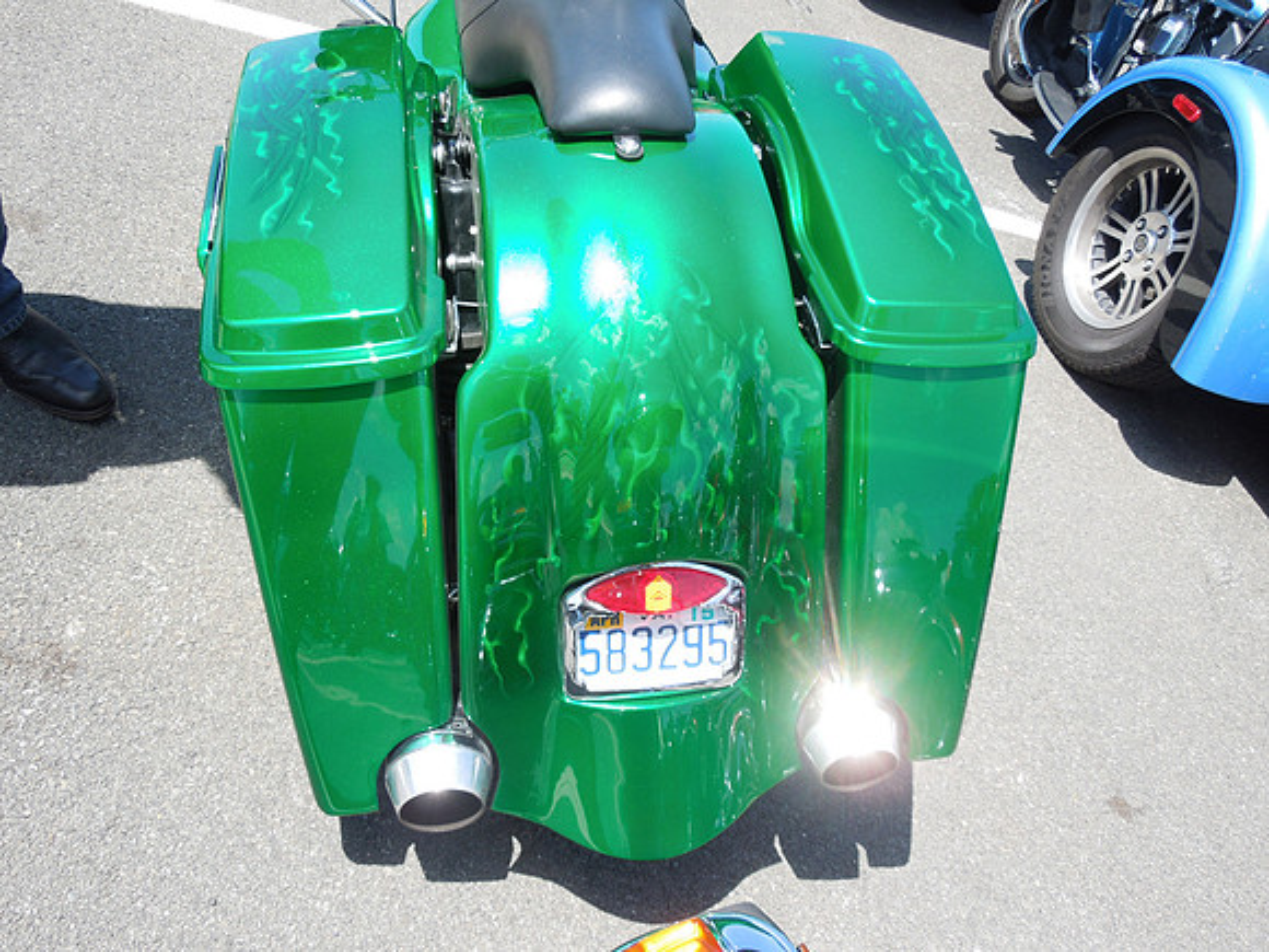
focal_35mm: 31
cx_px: 634
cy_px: 476
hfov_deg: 58.4
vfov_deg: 45.4
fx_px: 1136
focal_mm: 5.6
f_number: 3.6
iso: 100
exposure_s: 1/320
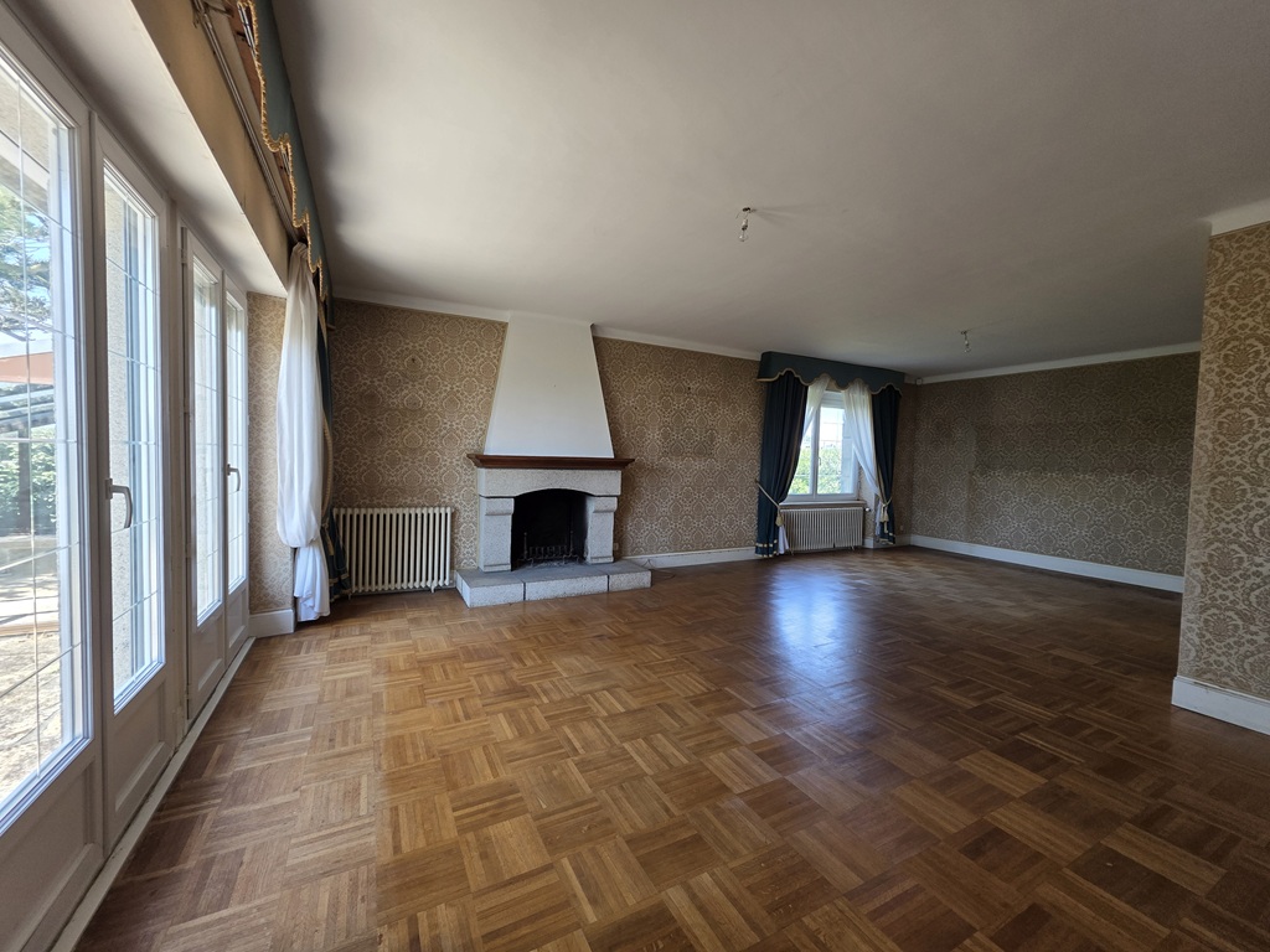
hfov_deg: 106.2
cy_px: 476
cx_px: 635
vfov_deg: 89.9
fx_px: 477
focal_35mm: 13
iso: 50
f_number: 1.9
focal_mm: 2.2
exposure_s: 1/100
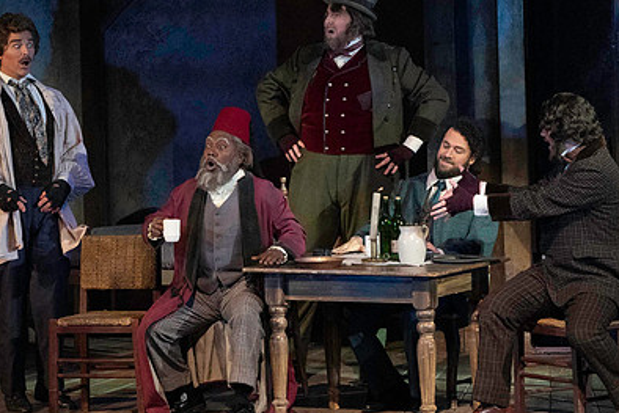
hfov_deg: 4.7
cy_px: 153
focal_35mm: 437
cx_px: 299
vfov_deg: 3.1
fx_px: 7516
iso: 16000
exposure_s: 1/320
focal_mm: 297
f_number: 14
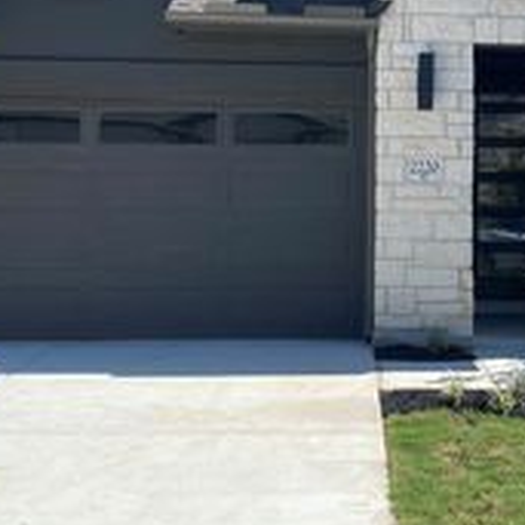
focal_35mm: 67
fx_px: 1150
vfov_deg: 25.5
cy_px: 158
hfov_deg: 25.2
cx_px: 430
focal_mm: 4.25
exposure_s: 1/3205
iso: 32
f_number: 1.8
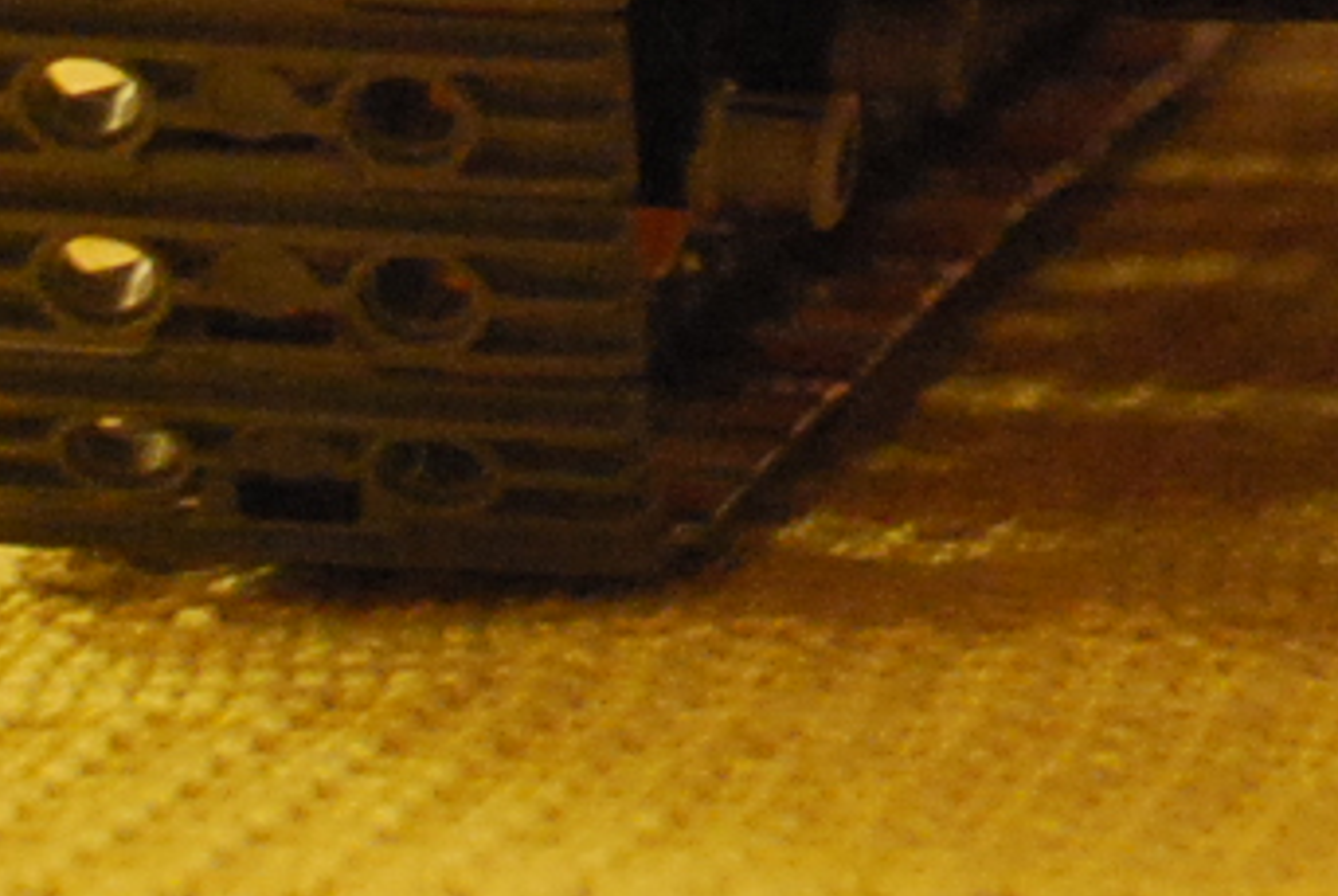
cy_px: -1471
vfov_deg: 4.9
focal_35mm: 272
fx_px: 10122
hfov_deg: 7.4
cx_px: 2214
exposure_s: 1/20
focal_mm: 32
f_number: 4.8
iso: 1600
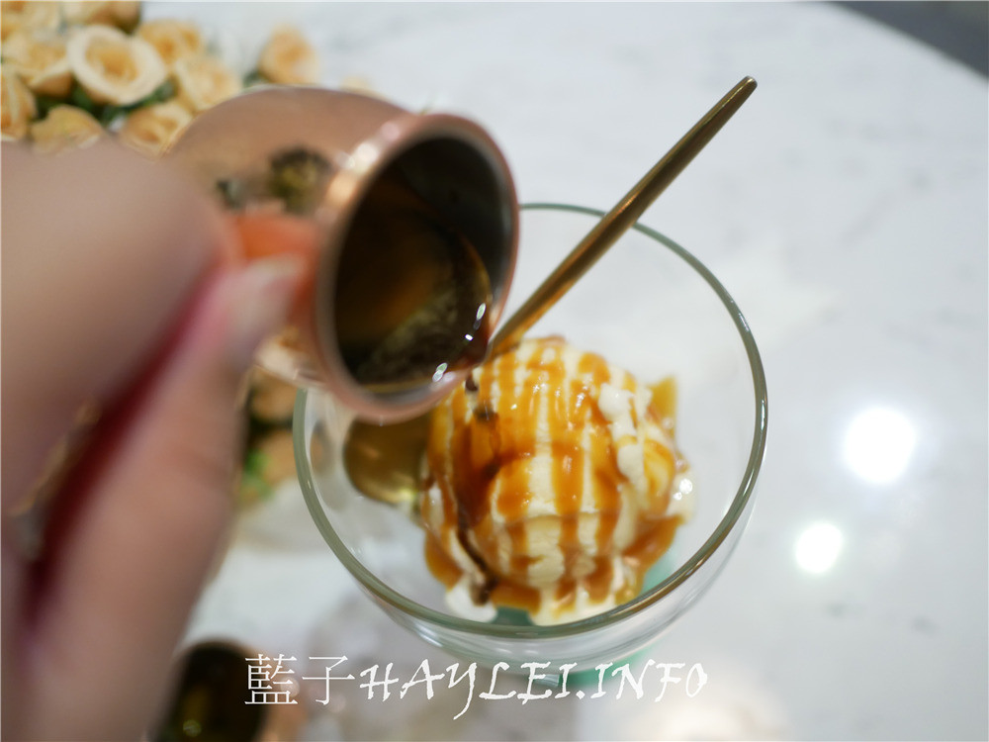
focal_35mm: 30
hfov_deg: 60.0
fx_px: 857
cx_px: 494
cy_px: 371
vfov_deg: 46.8
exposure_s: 1/60
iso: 640
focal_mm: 15
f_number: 1.7
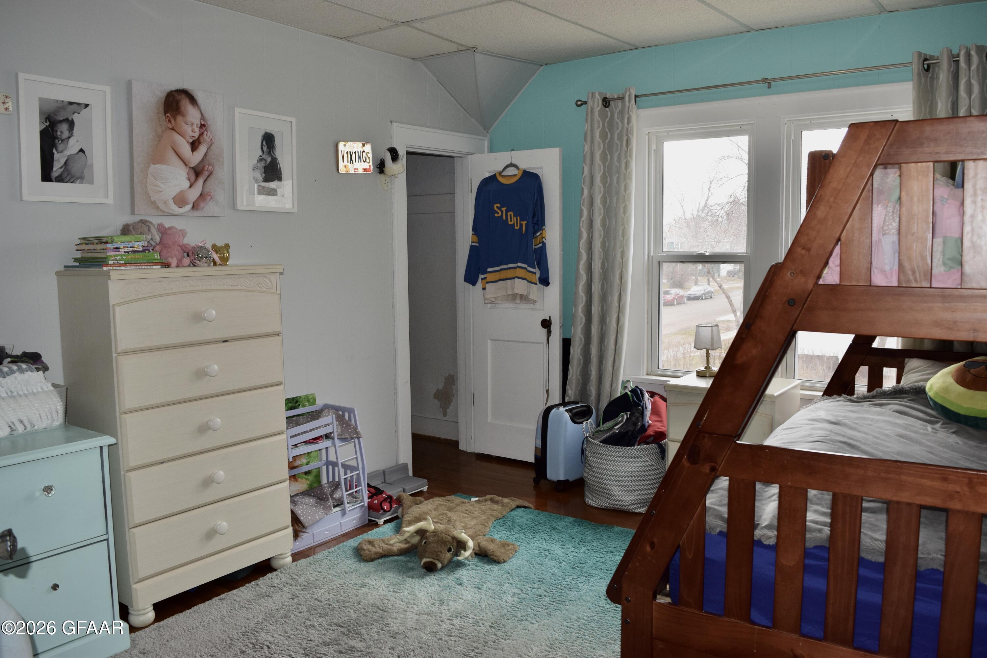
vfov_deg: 47.9
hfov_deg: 67.4
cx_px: 494
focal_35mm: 27
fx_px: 740
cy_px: 329
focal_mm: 18
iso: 560
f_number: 5.6
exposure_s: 1/125
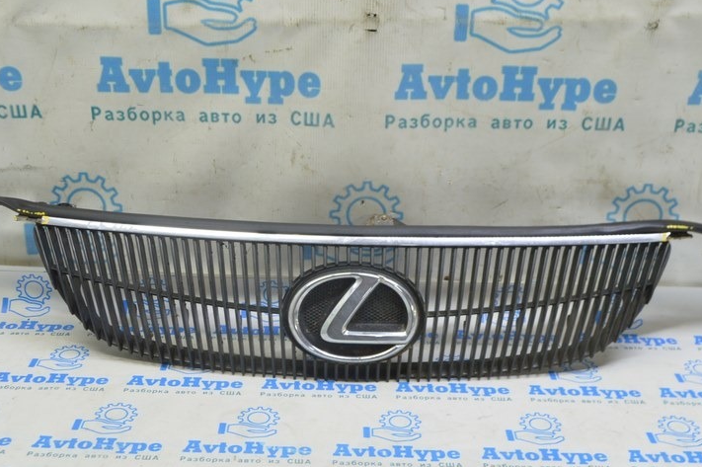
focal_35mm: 50
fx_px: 969
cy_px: 284
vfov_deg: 27.0
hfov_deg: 39.8
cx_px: 343
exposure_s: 1/20
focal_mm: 23
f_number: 5.6
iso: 400
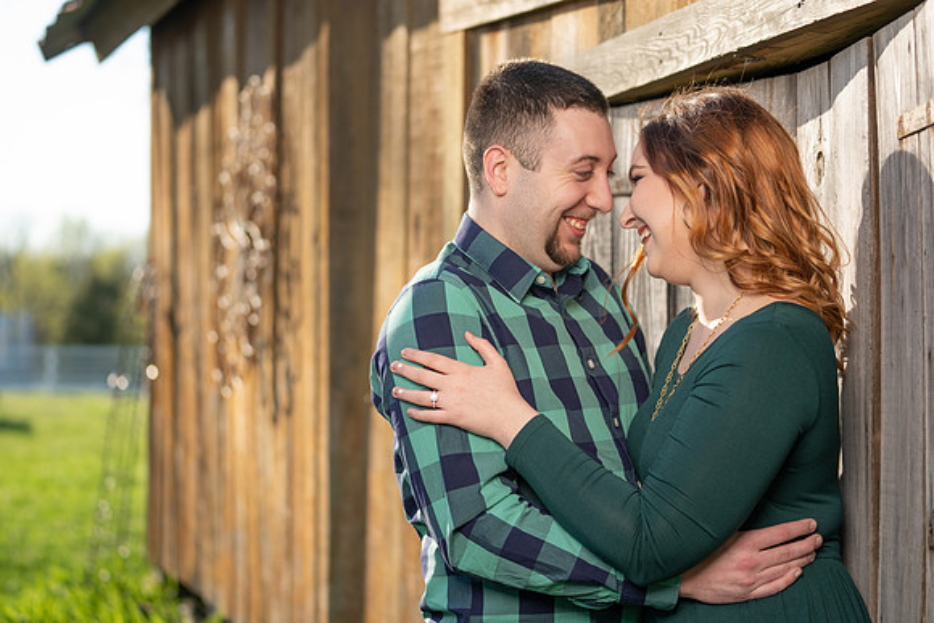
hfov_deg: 27.0
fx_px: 1944
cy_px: 330
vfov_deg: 18.2
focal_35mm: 75
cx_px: 449
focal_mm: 70
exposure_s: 1/400
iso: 50
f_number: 2.8
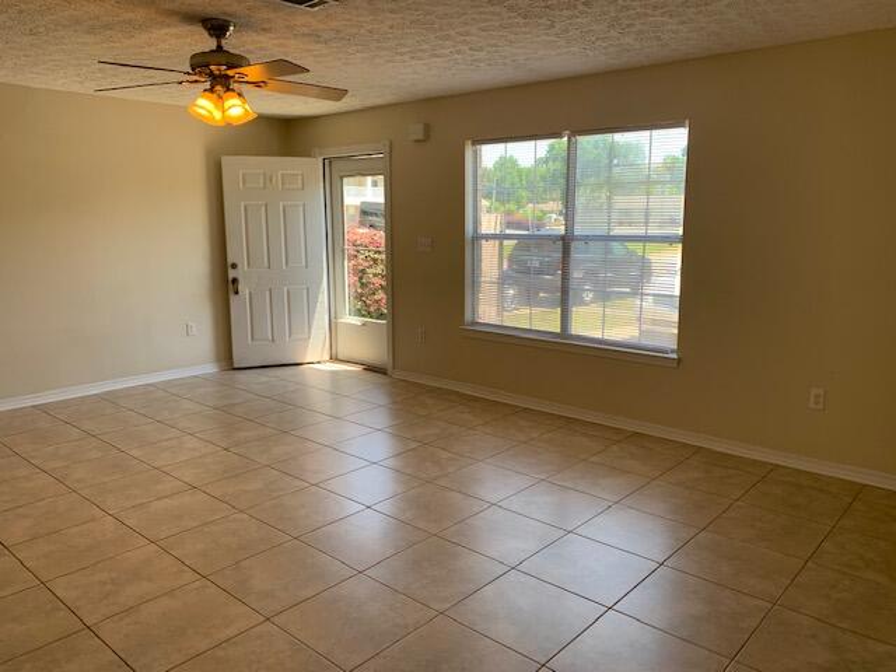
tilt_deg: -9.2
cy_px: 336
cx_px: 448
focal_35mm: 26
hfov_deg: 67.3
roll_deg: -0.9
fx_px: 673
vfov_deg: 53.1
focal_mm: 4.25
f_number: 1.8
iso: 25
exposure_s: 1/121
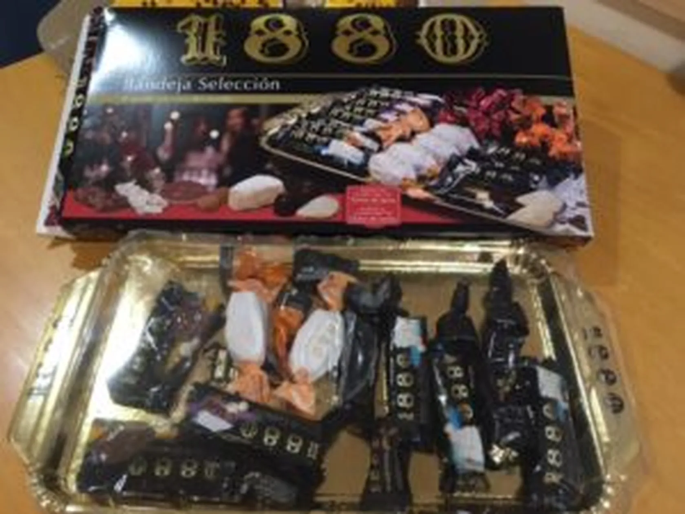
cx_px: 342
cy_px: 257
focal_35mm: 29
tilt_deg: -50.3
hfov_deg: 61.7
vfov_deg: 48.2
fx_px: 574
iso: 125
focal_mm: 4.15
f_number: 2.2
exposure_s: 1/33
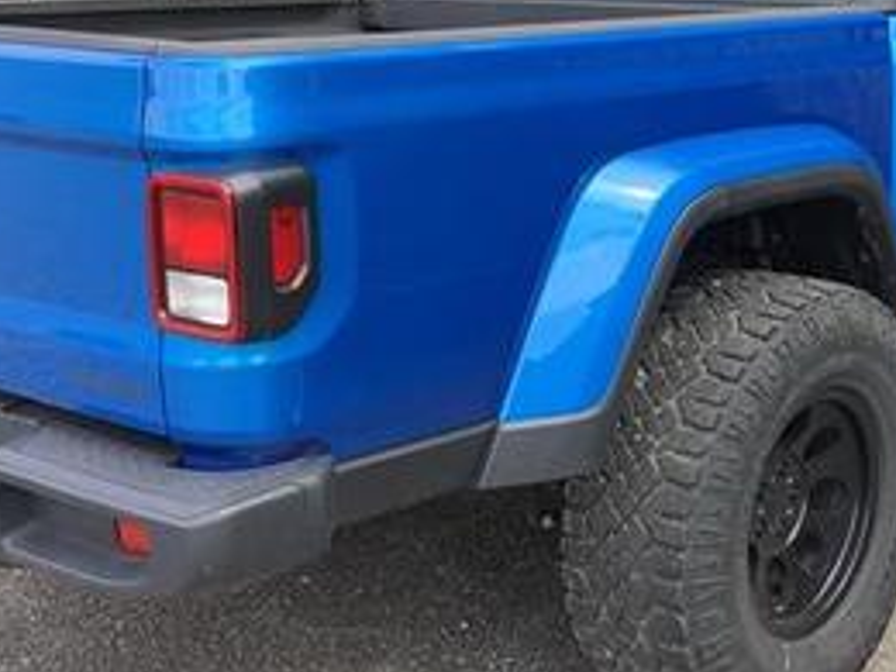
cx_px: 648
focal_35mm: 60
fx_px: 1553
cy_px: 252
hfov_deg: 31.7
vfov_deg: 24.3
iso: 25
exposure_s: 1/120
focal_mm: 3.3
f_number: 2.4
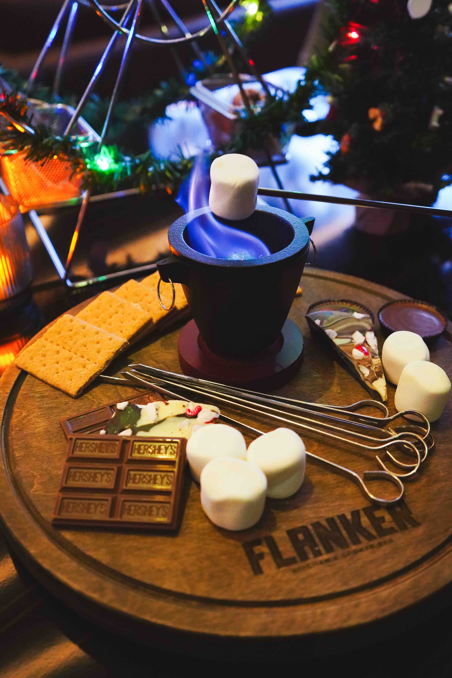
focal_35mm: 32
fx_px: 603
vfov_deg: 58.7
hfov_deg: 41.1
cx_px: 226
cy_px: 339
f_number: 4
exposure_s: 1/60
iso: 12800
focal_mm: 32
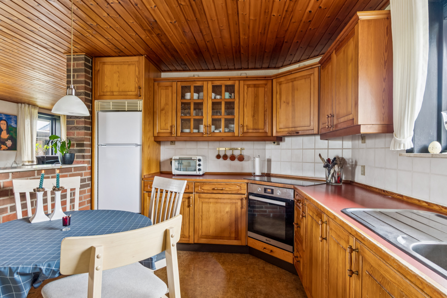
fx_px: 242
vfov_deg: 63.2
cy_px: 149
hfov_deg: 85.4
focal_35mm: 20
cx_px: 224
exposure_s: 1/2
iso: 200
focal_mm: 13
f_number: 6.3
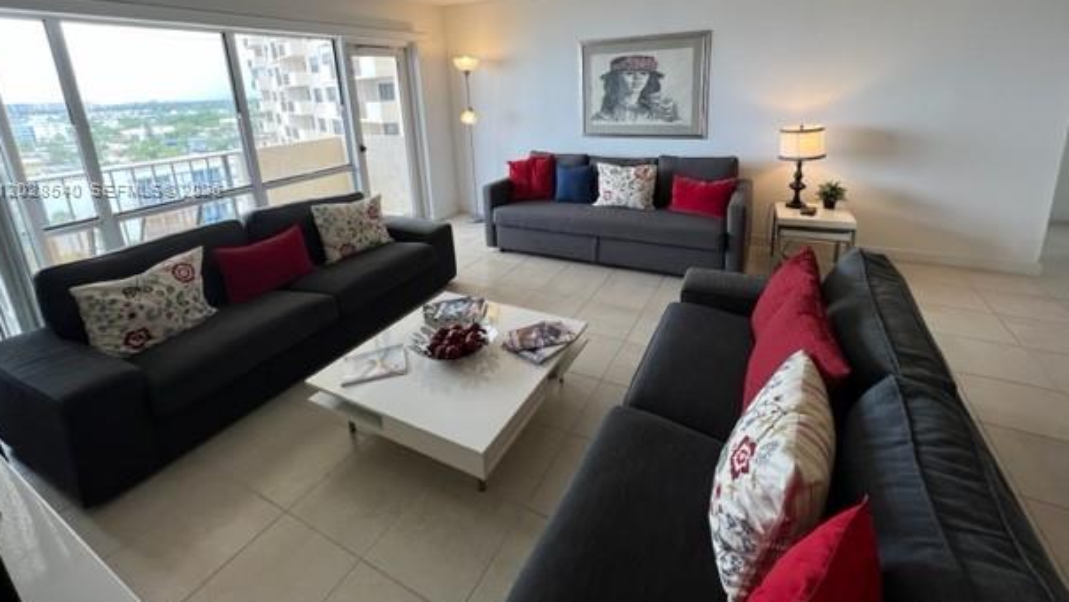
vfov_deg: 68.1
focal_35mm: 15
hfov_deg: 103.0
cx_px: 545
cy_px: 189
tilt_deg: -13.1
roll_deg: +3.0
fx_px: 425
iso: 50
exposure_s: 1/120
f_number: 1.8
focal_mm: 1.57
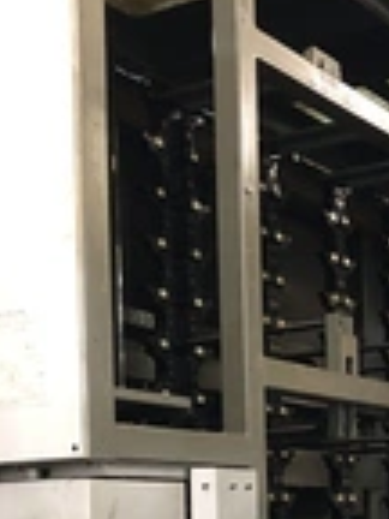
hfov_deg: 18.7
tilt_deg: +2.8
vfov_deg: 24.1
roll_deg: +2.3
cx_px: 328
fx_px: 1169
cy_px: 494
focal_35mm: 78
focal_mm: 3.99
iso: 100
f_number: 1.8
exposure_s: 1/6
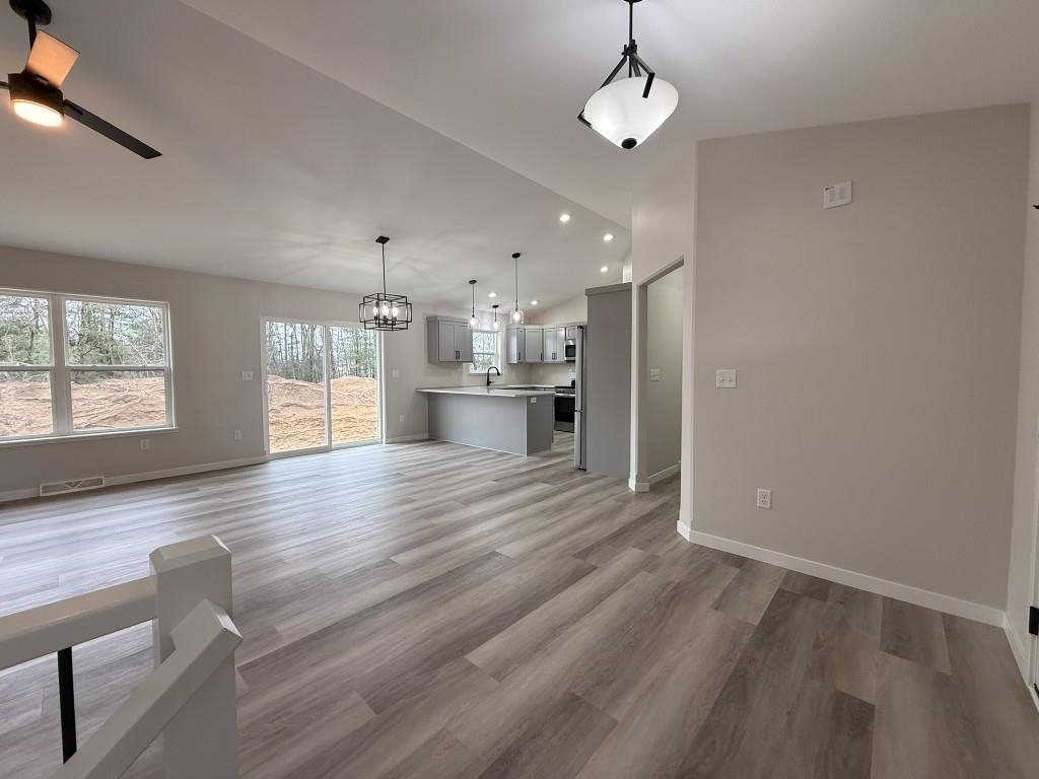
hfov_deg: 102.1
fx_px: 420
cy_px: 390
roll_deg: -0.3
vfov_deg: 85.7
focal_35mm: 14
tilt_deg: -2.5
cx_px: 520
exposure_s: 1/120
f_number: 2.2
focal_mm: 2.22
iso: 100
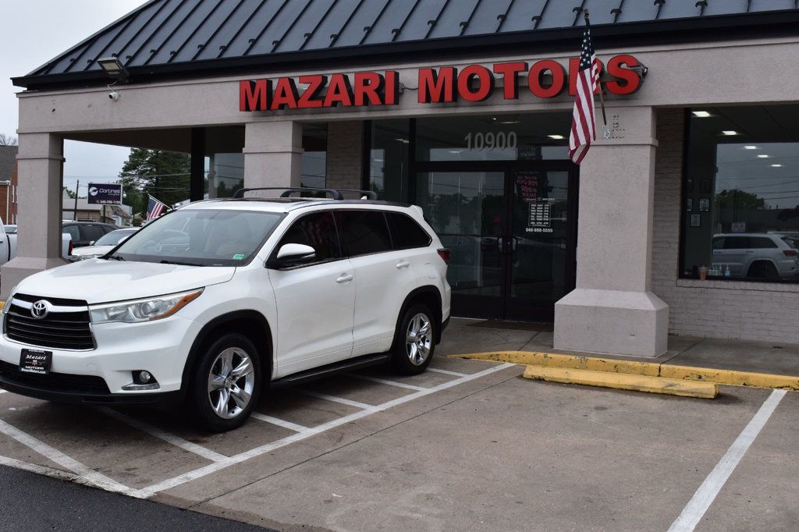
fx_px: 899
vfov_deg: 33.0
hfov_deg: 47.9
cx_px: 400
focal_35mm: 40
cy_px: 266
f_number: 11
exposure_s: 1/400
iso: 400
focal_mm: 27
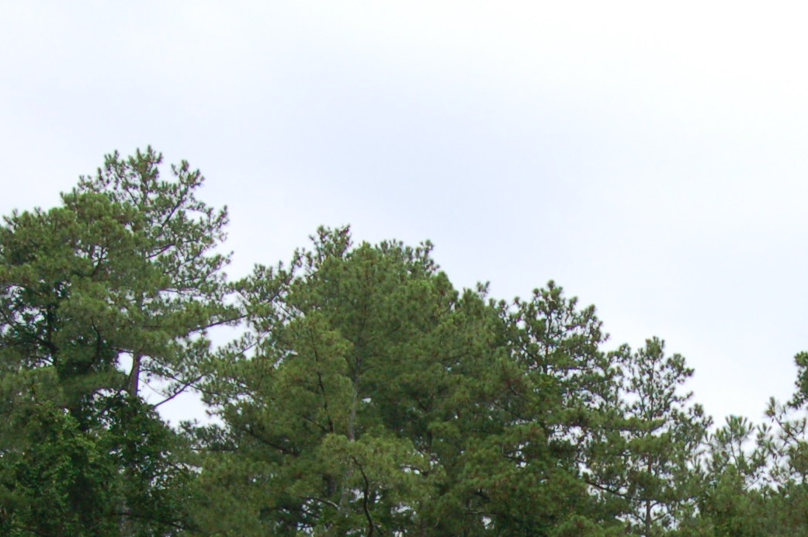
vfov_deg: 16.2
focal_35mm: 78
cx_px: 756
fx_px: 1749
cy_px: 760
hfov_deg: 25.1
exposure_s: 1/400
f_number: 10
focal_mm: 18
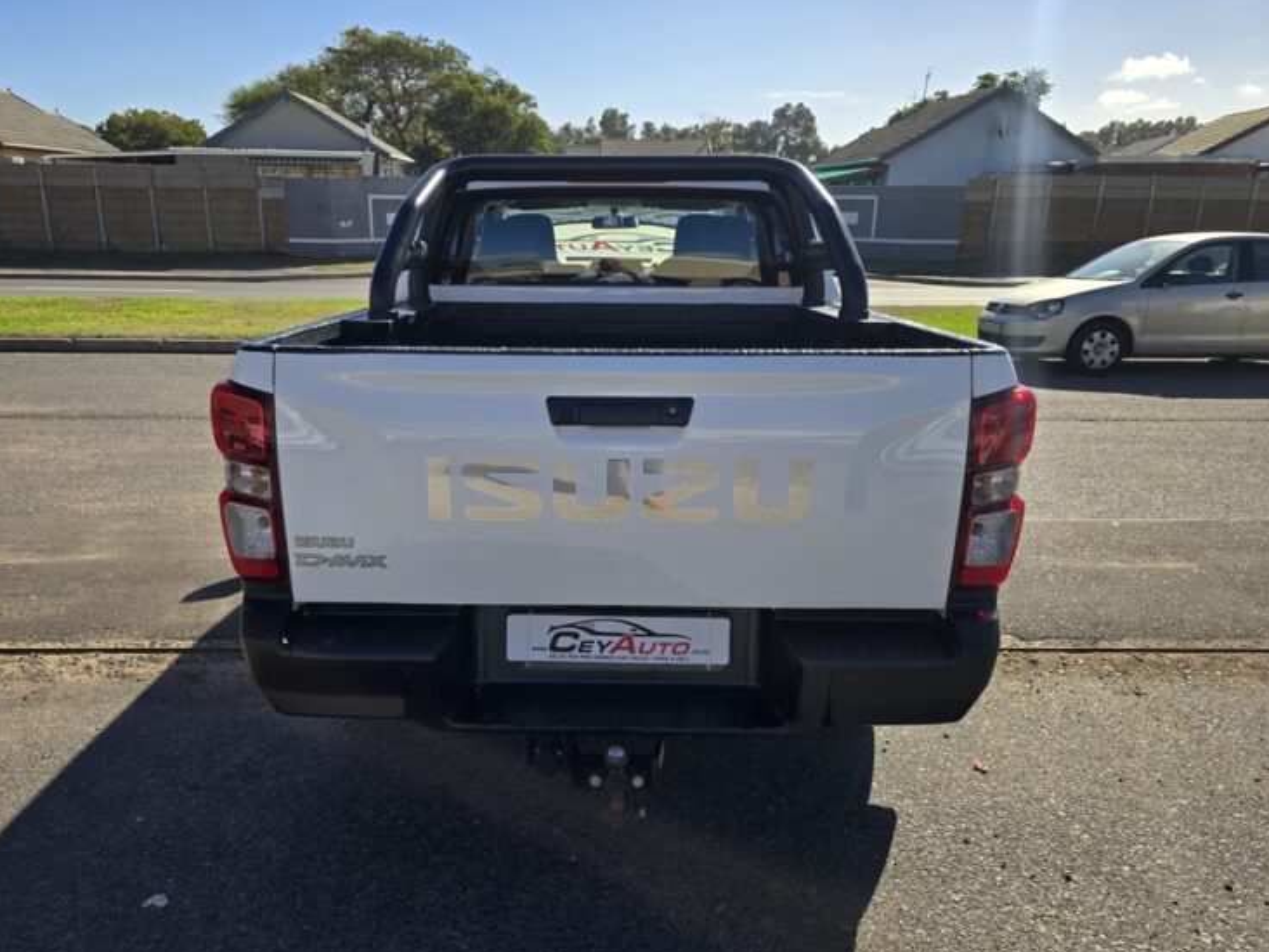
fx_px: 916
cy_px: 481
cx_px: 591
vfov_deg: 54.9
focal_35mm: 25
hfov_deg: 69.3
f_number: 1.7
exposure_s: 1/786
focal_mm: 6.3
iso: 12
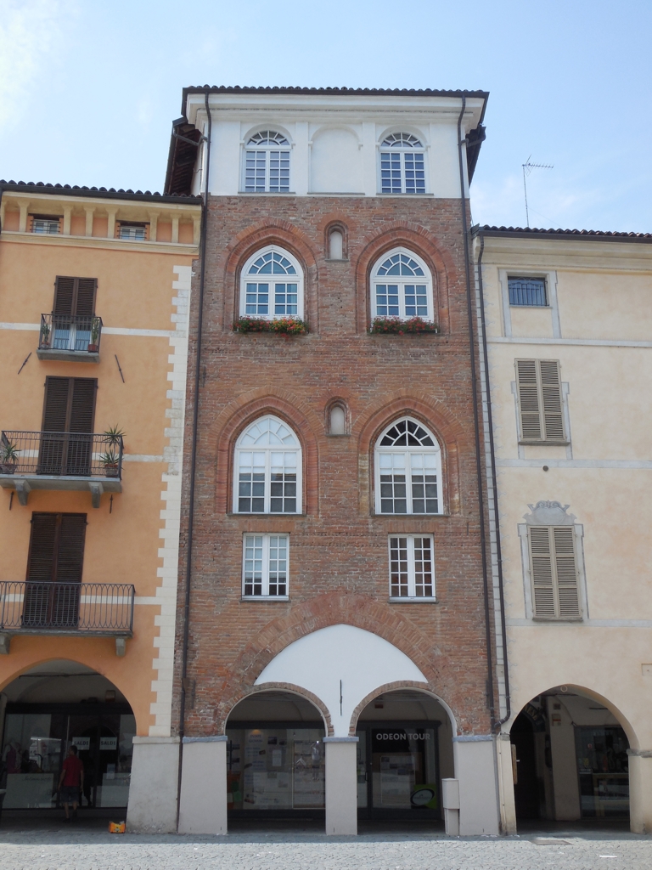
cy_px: 435
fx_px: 1005
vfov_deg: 46.8
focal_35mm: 40
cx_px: 326
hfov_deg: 36.0
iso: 125
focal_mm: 7.1
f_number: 3.6
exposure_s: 1/1000
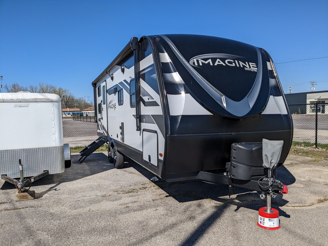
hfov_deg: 65.3
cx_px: 164
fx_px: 256
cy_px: 123
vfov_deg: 51.4
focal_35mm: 27
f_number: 1.73
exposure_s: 1/11628
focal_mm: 4.38
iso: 69
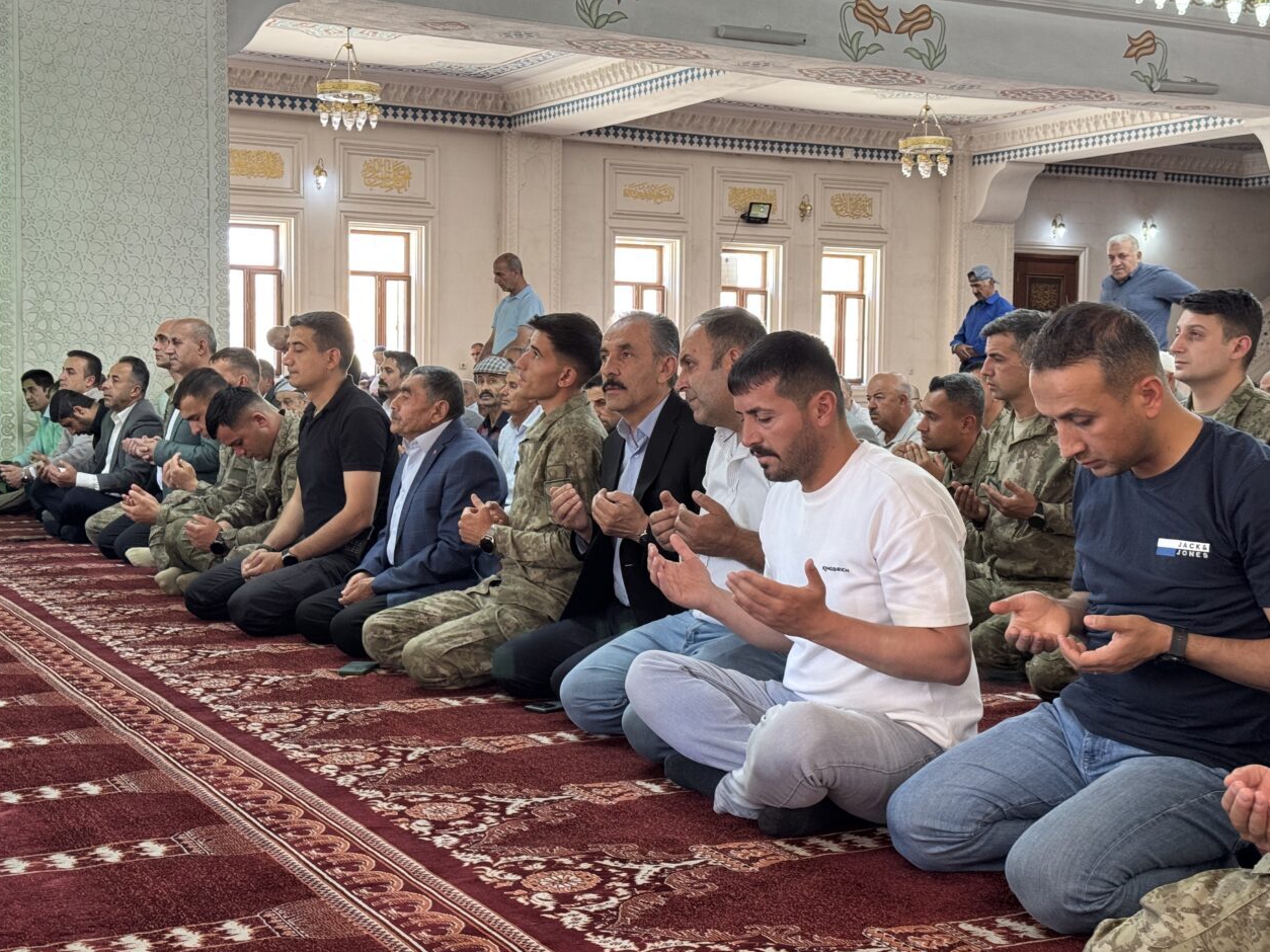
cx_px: 636
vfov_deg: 29.7
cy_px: 471
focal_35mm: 49
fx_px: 1797
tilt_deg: -4.1
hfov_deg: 38.9
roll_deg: +0.0
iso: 200
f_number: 1.78
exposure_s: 1/50
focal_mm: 6.76
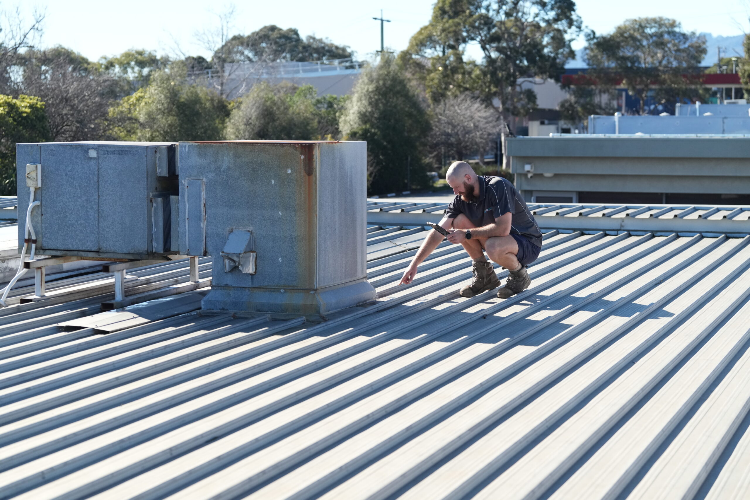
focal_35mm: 70
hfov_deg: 28.8
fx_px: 1458
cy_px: 250
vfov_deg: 19.5
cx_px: 375
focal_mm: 70
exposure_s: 1/160
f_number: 3.5
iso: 1000
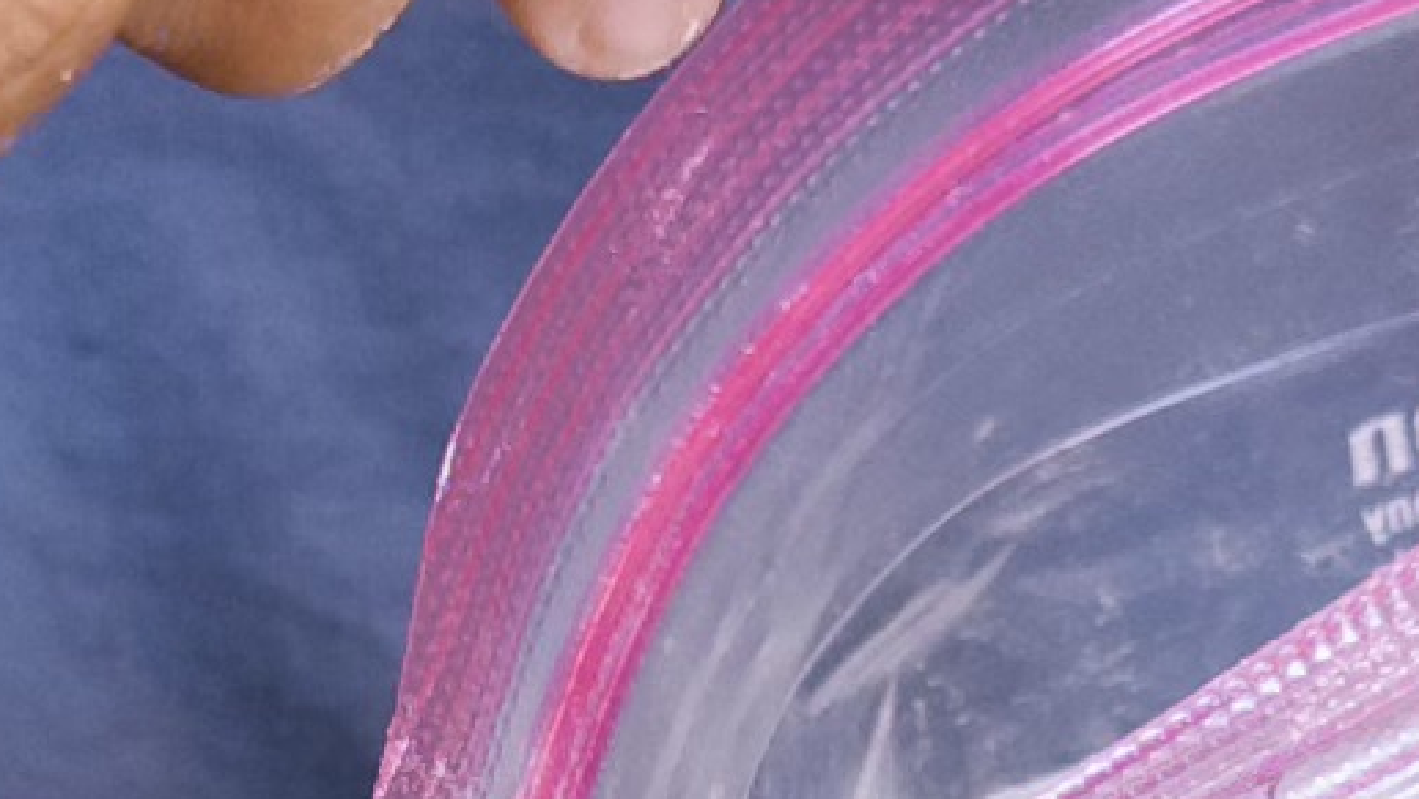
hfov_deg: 10.5
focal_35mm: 204
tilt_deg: -40.2
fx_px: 7677
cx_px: 1191
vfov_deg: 5.8
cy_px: 1452
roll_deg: +0.2
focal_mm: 6.76
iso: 100
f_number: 1.78
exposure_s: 1/60
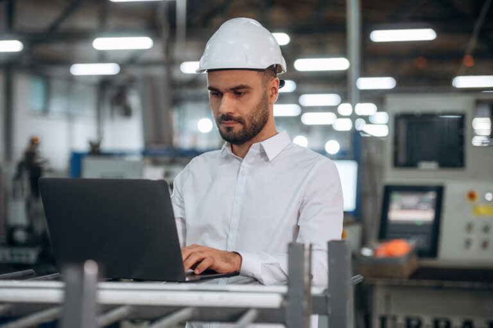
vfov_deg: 13.9
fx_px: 1341
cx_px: 246
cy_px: 164
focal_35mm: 98
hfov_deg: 20.8
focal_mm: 98
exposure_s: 1/160
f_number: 2.8
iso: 1600
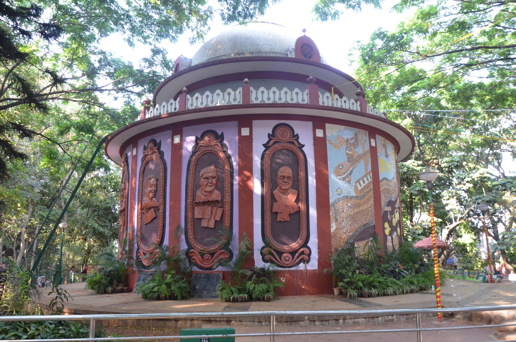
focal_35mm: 27
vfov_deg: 47.7
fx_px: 386
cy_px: 171
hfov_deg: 67.5
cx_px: 258
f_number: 9
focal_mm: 18
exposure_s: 1/80
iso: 2000
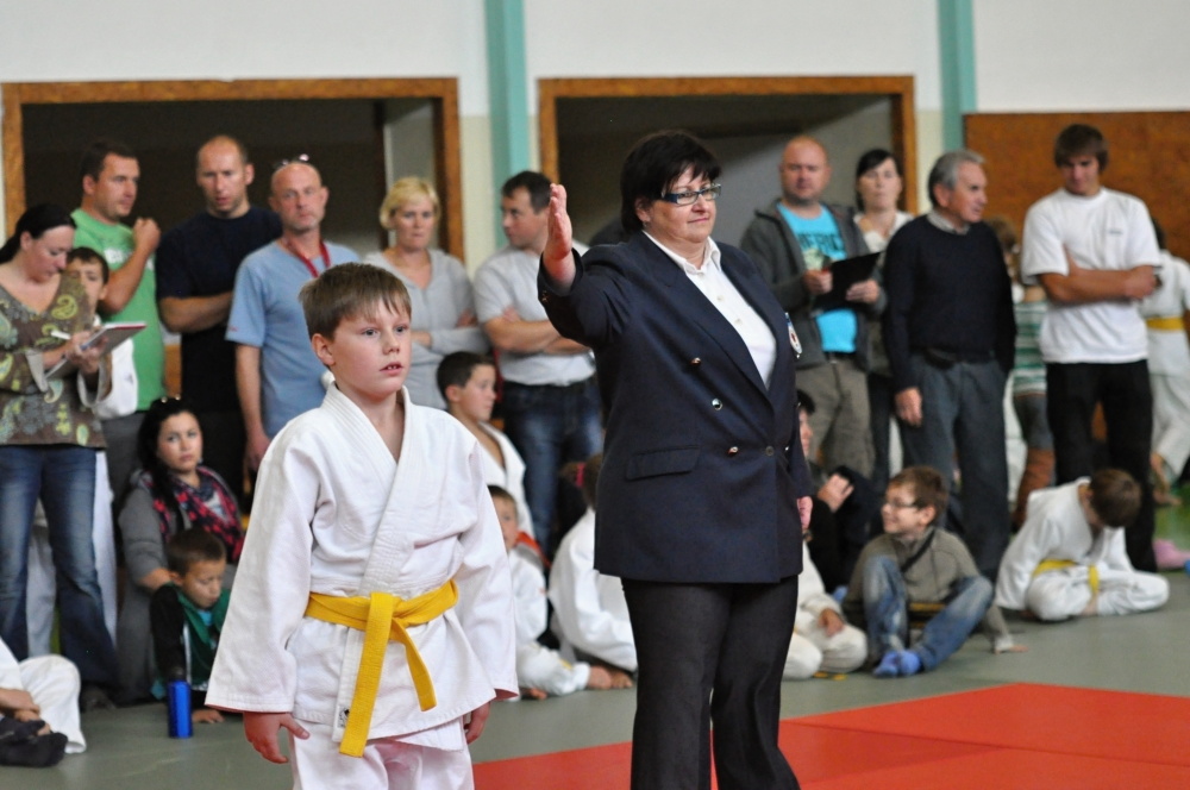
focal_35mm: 105
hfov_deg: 19.5
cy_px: 395
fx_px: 3466
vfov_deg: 13.0
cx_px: 595
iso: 3200
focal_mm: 70
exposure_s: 1/800
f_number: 2.8
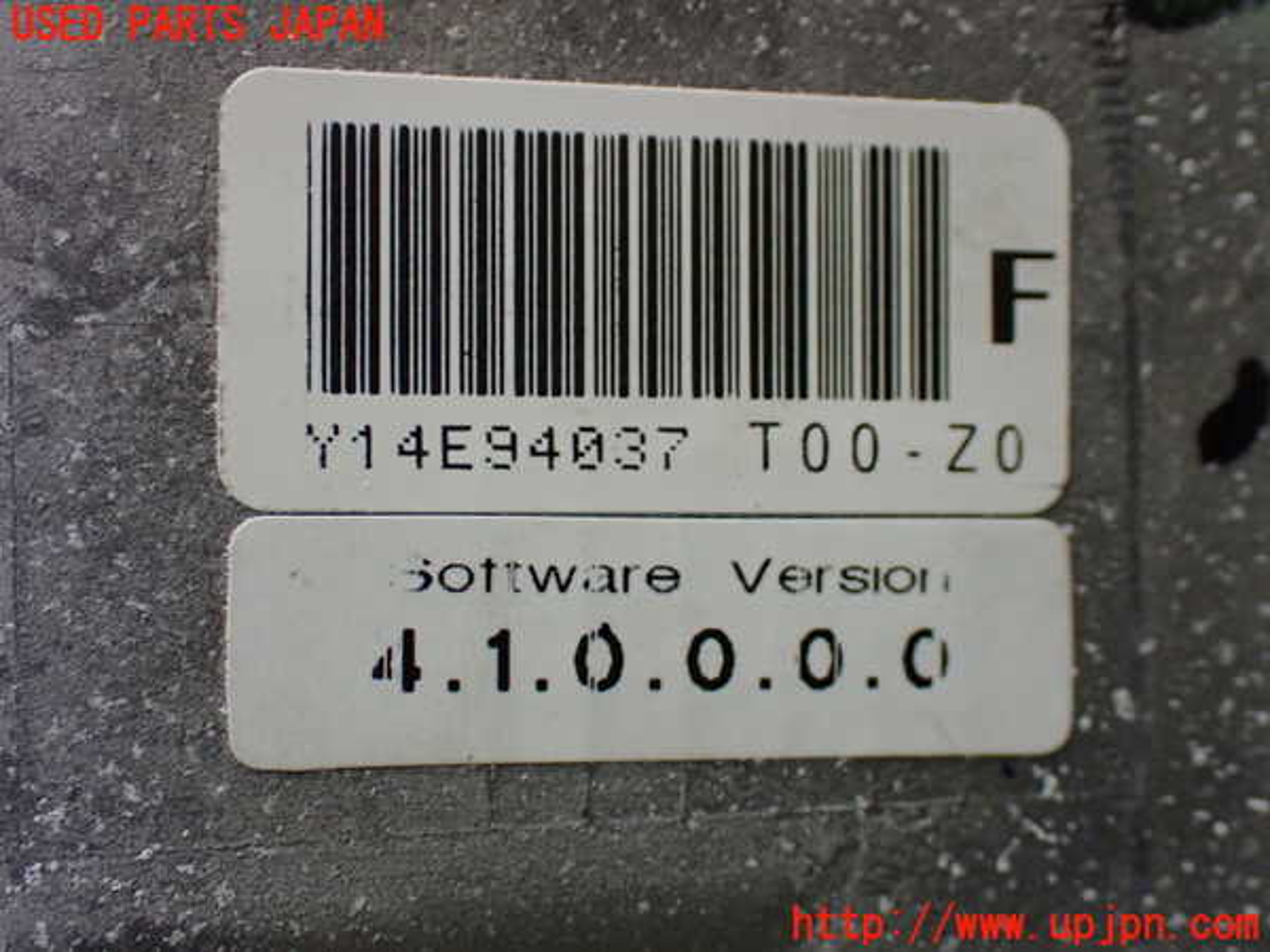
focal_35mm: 54
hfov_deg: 35.5
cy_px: 476
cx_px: 635
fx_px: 1981
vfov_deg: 27.0
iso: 800
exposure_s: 1/125
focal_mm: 9.65
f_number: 3.3
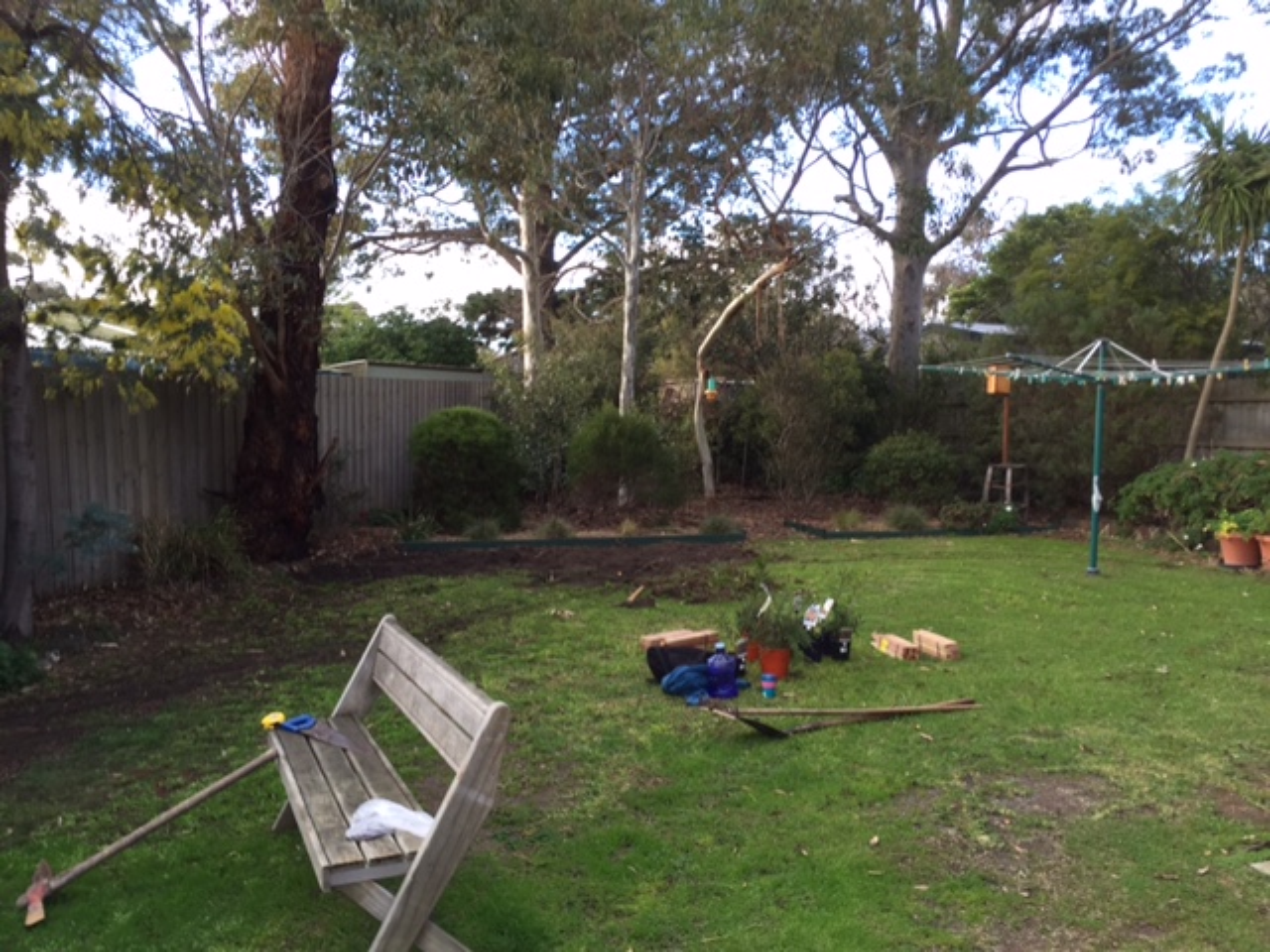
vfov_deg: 48.2
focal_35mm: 29
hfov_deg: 61.7
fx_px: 1064
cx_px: 635
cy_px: 476
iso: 32
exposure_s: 1/122
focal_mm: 4.15
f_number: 2.2
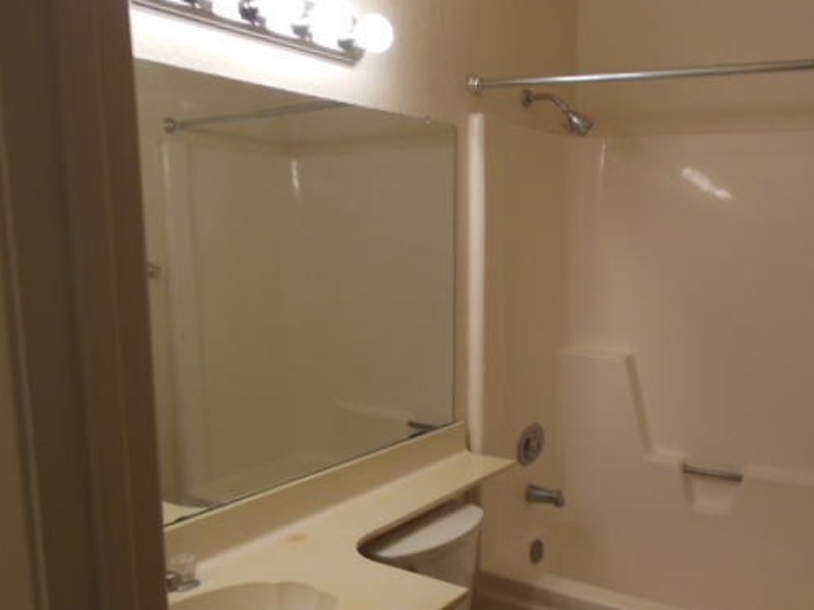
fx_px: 752
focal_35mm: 32
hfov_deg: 56.4
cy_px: 371
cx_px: 484
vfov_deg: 43.9
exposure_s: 1/30
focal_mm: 4.5
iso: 160
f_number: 3.2
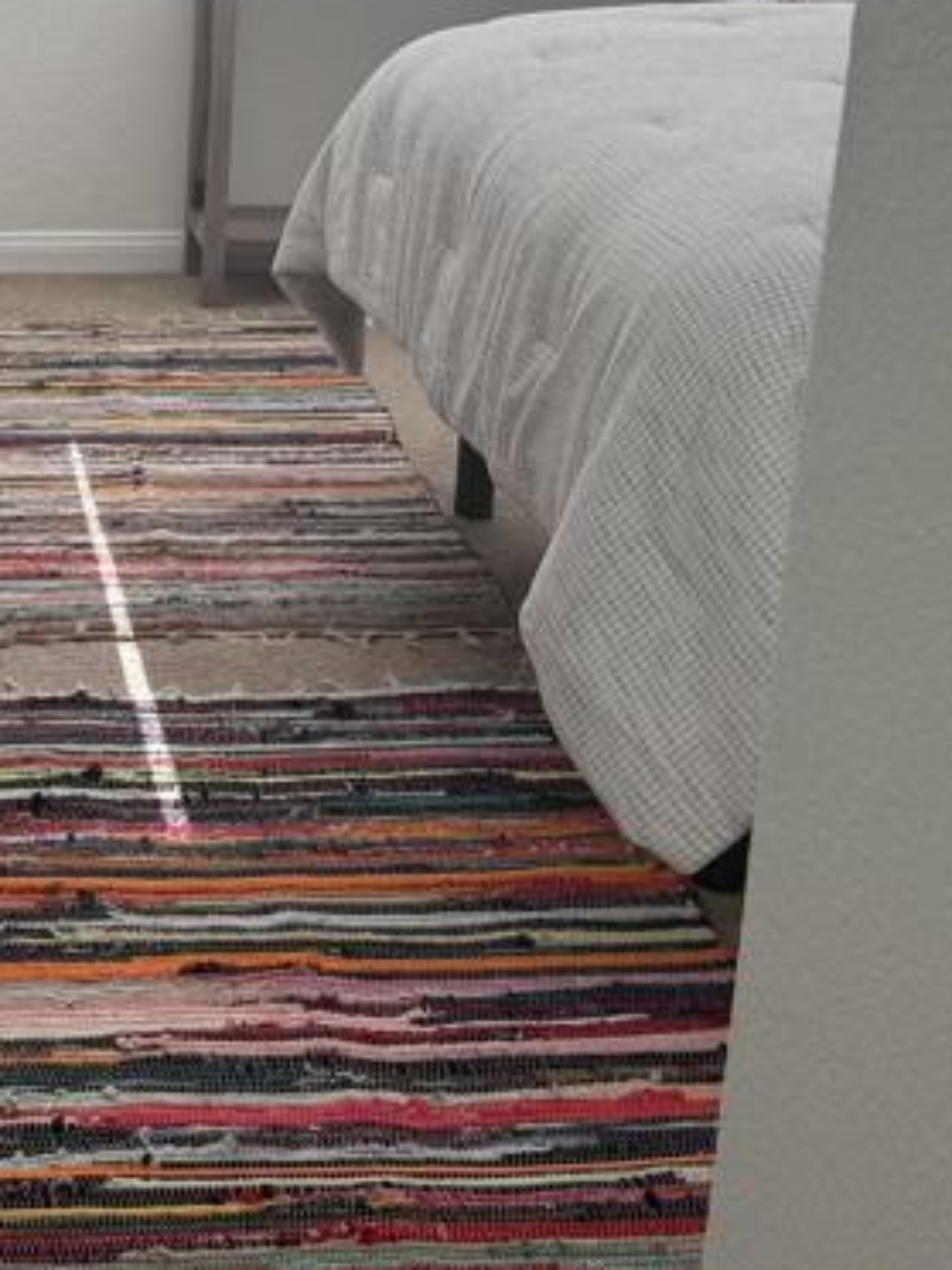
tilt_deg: -13.3
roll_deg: +1.4
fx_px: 2420
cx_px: 44
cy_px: 386
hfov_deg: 21.6
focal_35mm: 66
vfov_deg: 29.1
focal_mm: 6.76
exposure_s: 1/255
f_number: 1.78
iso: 64
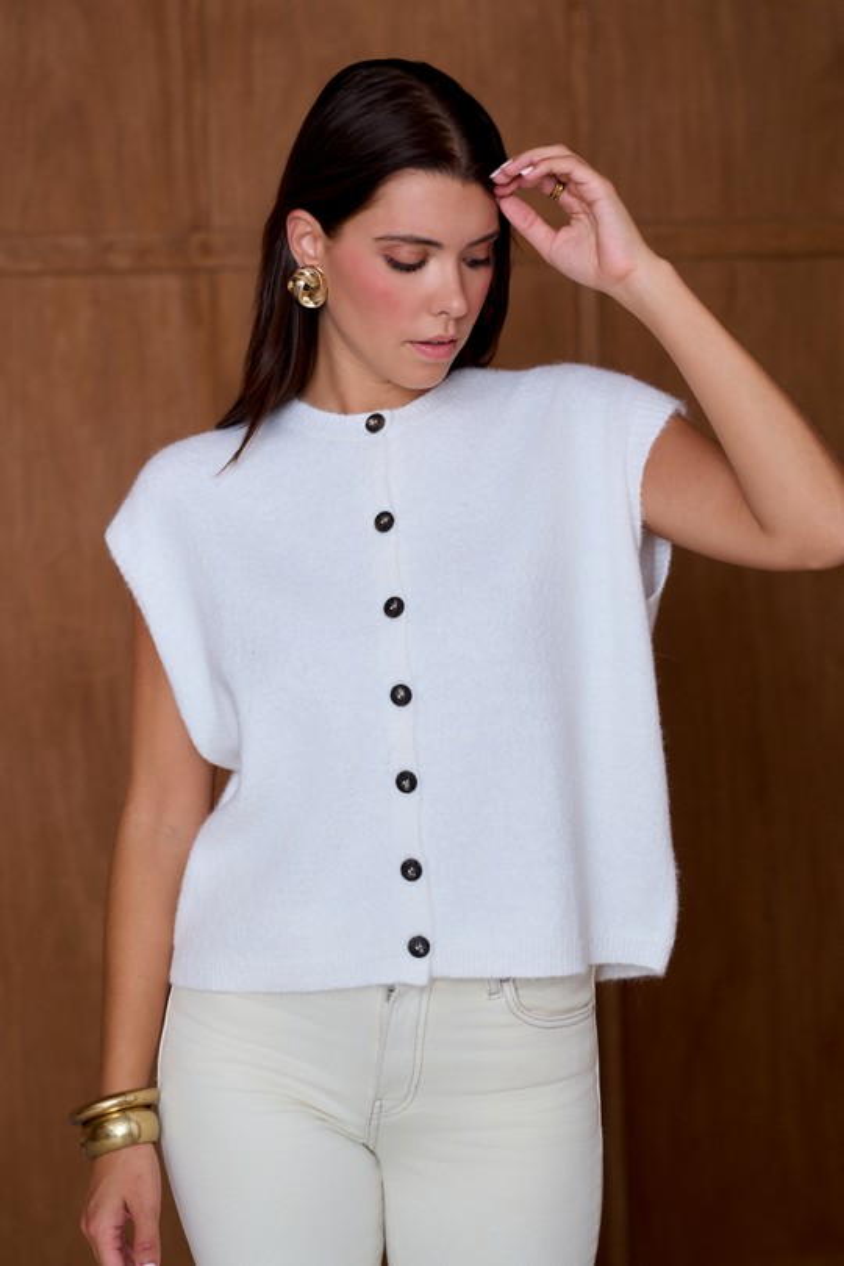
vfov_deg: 28.8
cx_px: 422
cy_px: 633
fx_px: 2461
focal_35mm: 70
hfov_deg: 19.5
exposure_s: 1/250
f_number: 3.5
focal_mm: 70
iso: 400
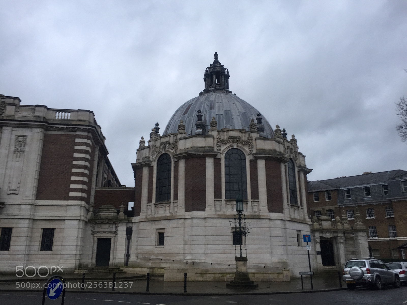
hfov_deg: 61.7
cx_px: 204
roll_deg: -1.6
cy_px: 152
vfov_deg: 48.2
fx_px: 341
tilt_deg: +17.1
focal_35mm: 29
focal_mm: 4.15
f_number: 2.2
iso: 40
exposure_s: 1/50
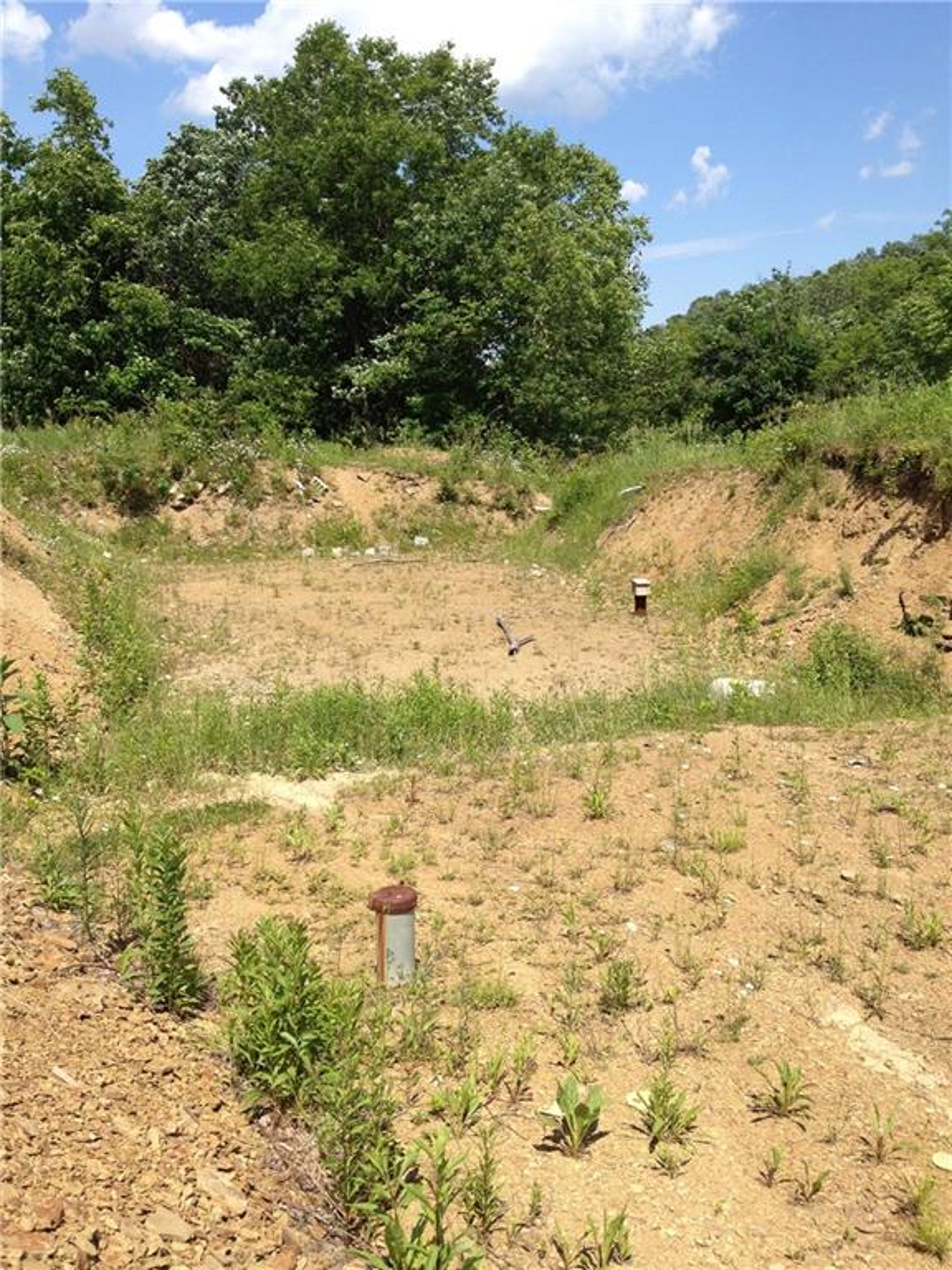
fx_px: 1283
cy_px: 635
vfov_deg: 52.6
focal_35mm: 35
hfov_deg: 40.7
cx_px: 476
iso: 64
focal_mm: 4.28
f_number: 2.4
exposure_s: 1/1381
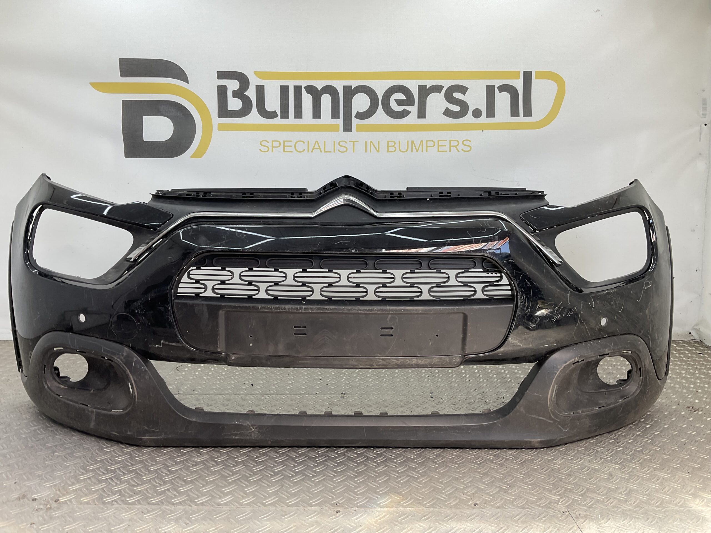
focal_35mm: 29
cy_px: 266
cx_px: 356
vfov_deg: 48.2
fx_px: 596
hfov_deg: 61.7
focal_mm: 3
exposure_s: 1/120
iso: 16
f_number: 1.8
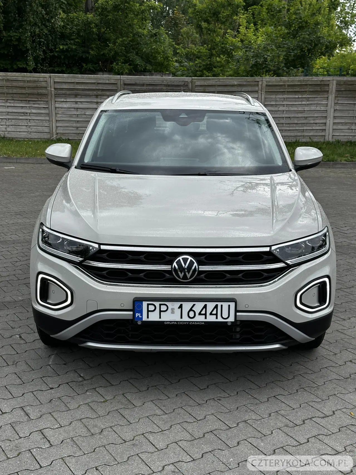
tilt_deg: -12.7
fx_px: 658
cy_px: 238
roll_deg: -1.3
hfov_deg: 30.3
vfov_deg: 39.7
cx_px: 178
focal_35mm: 48
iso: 64
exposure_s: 1/2667
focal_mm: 6.86
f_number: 1.78
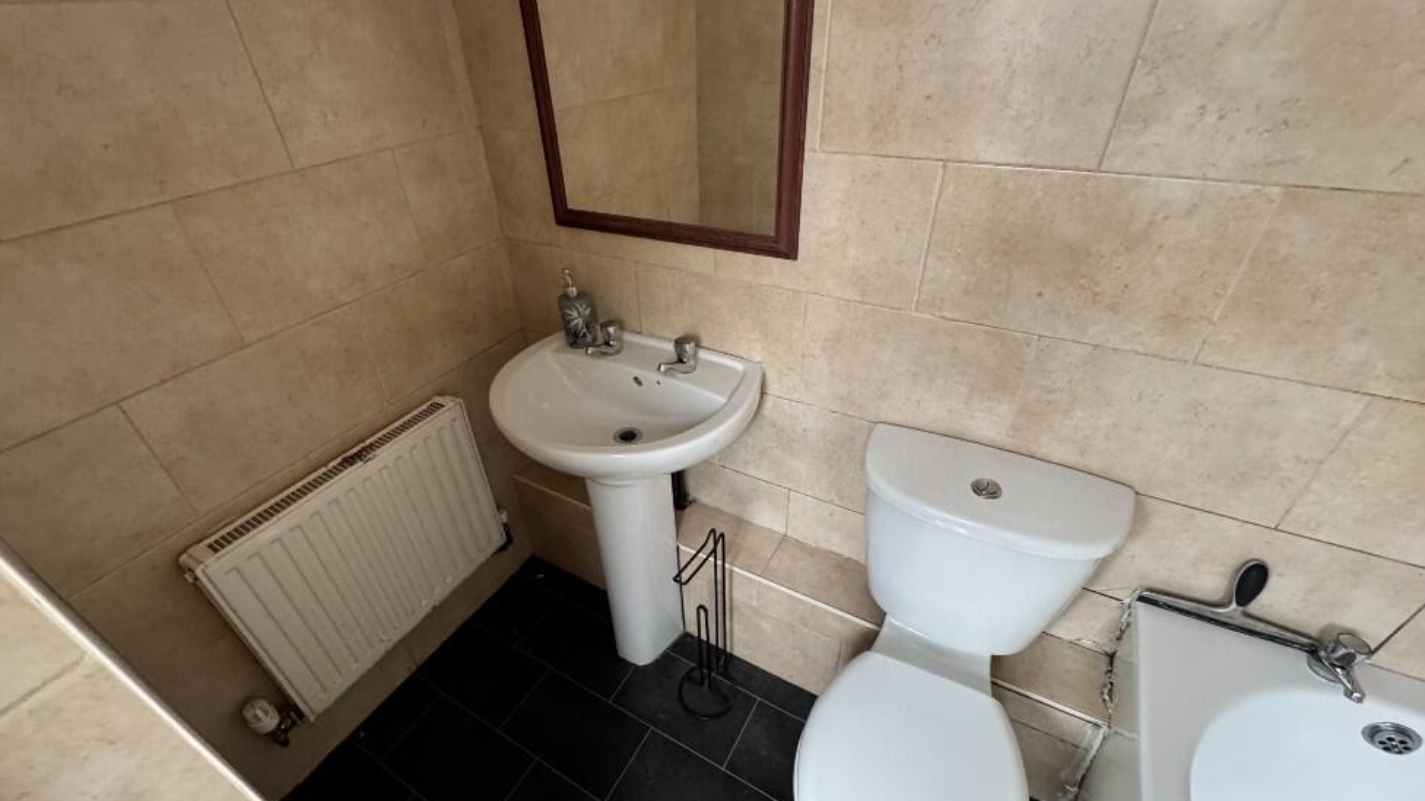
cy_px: 423
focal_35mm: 16
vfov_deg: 67.0
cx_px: 686
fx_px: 605
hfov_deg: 99.3
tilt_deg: -36.0
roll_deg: +4.1
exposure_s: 1/81
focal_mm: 2.22
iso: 320
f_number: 2.2
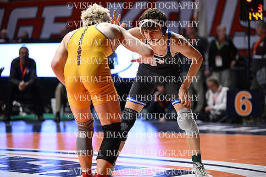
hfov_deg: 15.2
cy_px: 88
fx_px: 998
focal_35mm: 135
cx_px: 133
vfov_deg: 10.2
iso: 2200
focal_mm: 135
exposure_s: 1/1000
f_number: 2.8
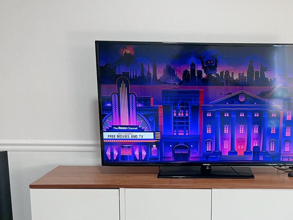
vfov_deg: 32.0
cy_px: 141
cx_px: 218
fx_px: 381
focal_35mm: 45
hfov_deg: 40.9
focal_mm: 4.2
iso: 80
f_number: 1.6
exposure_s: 1/60
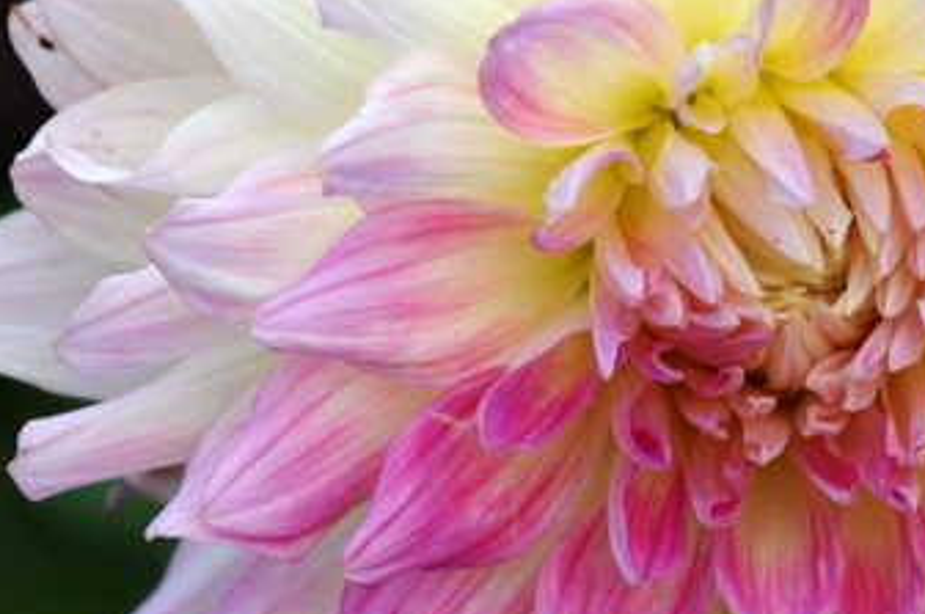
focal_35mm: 386
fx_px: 9904
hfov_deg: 5.3
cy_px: 213
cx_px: 873
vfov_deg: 3.6
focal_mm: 135
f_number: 6.3
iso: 200
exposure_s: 1/160
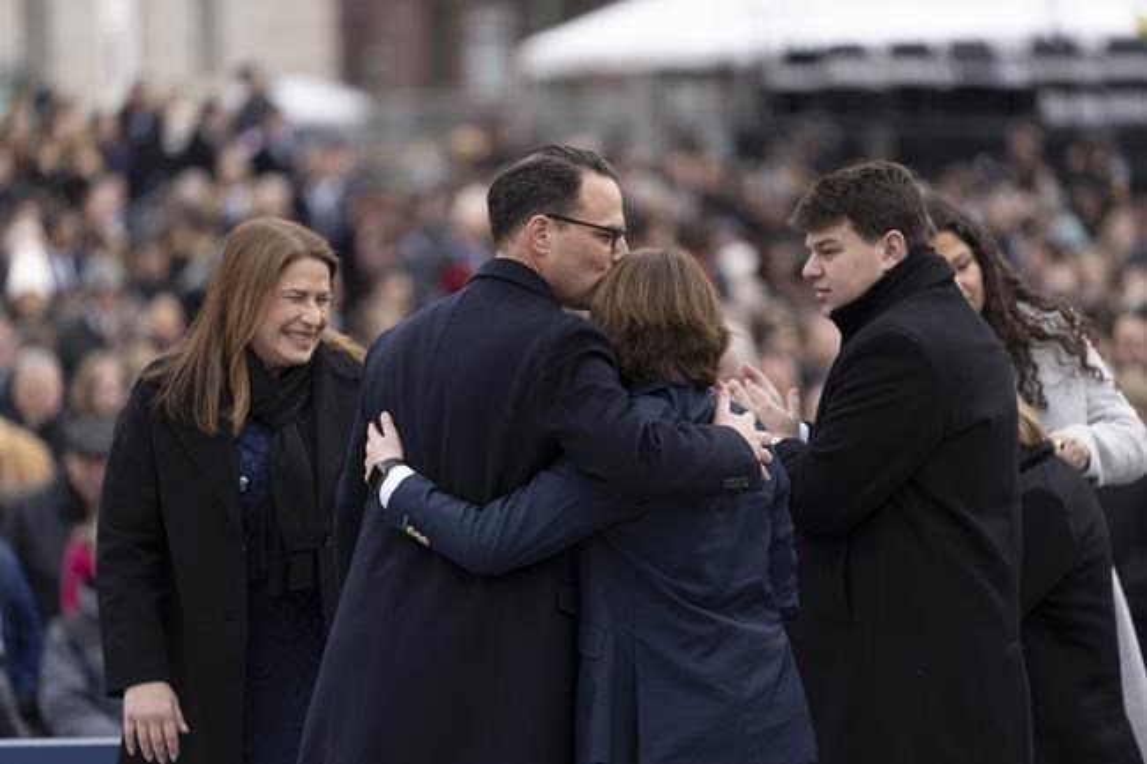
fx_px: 6370
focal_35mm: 200
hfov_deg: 10.3
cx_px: 574
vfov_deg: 6.9
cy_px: 382
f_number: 2.8
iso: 160
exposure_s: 1/800
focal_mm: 200
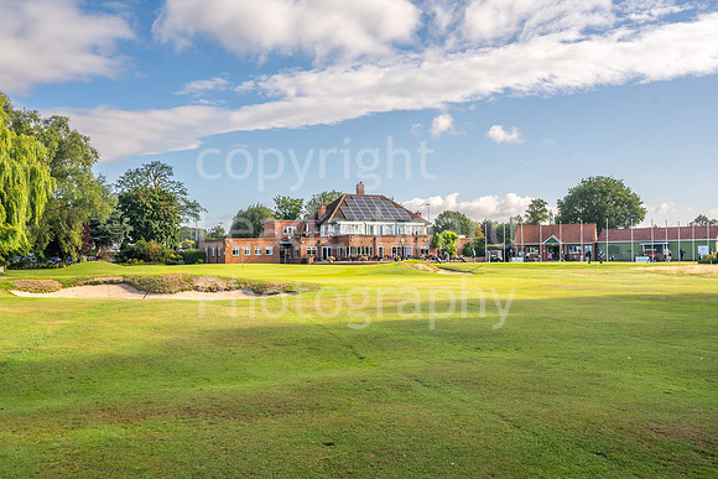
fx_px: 668
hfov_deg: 56.5
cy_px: 240
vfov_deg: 39.4
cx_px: 359
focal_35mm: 34
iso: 125
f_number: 8
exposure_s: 1/500
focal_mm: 33.5
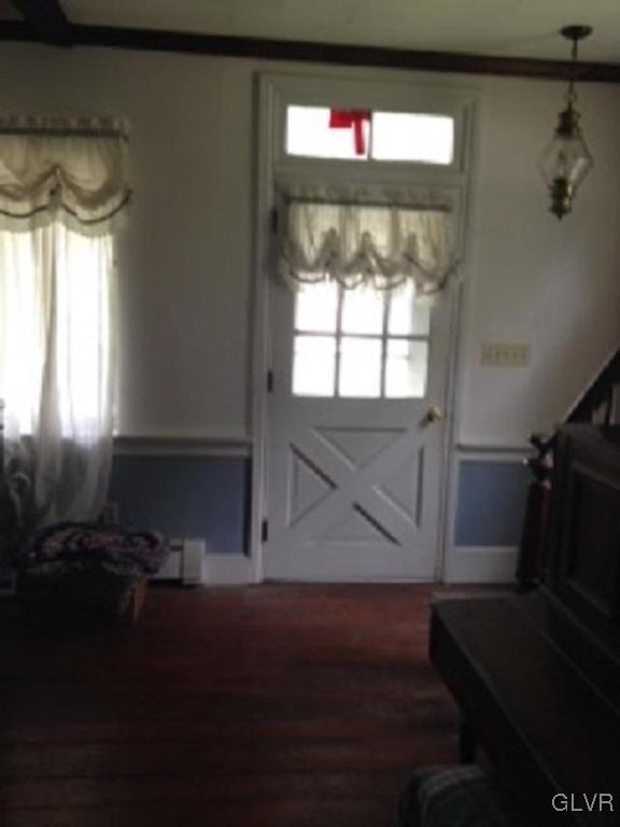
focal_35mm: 35
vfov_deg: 52.6
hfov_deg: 40.7
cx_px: 310
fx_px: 836
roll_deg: -3.5
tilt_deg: -10.1
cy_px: 414
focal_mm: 4.28
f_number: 2.4
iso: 50
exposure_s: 1/24
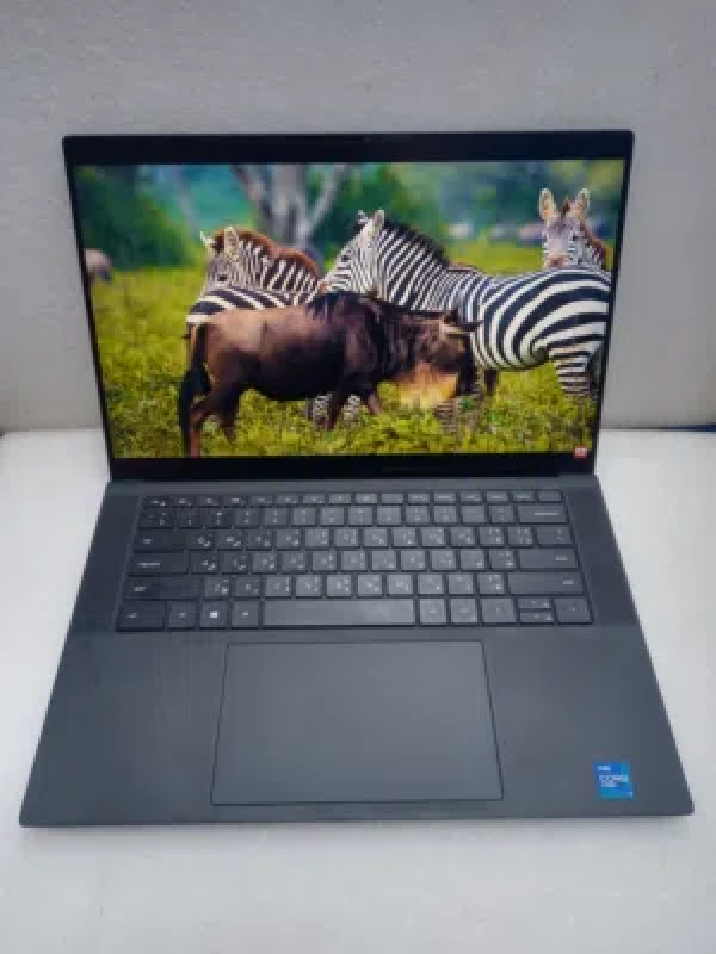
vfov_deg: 67.3
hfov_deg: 53.1
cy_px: 477
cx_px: 358
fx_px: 717
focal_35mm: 26
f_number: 1.8
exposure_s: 1/50
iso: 260
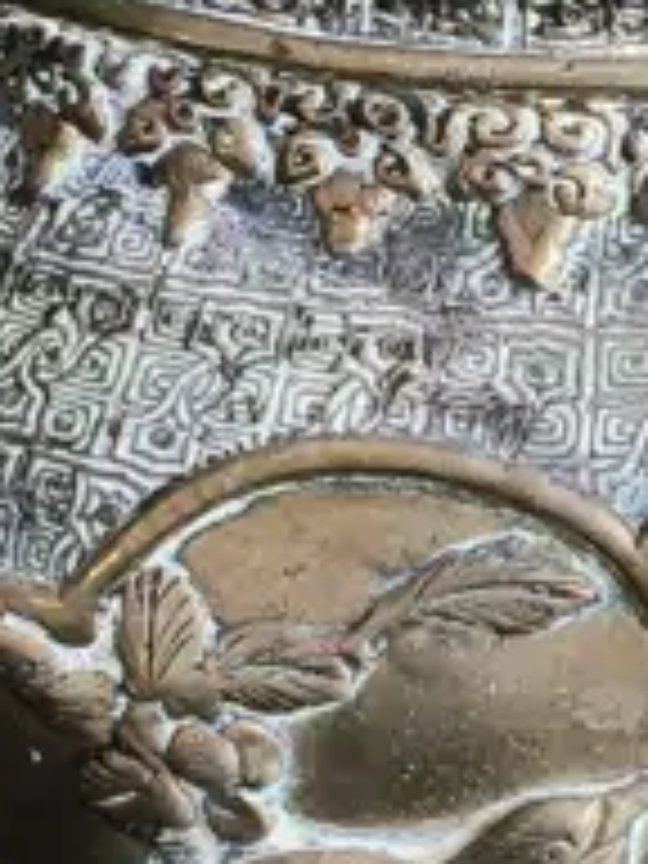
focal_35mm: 144
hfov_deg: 10.2
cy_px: 315
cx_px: 639
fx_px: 3594
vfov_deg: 13.7
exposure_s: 1/100
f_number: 2
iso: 125
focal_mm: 2.87
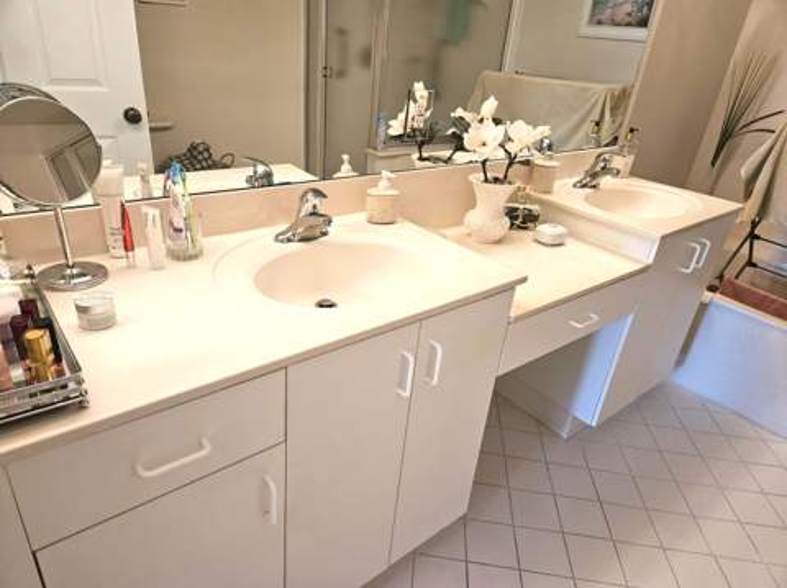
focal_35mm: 23
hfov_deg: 74.0
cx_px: 394
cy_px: 294
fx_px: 522
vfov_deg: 58.8
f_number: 1.8
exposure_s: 1/120
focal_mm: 5.4
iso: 200
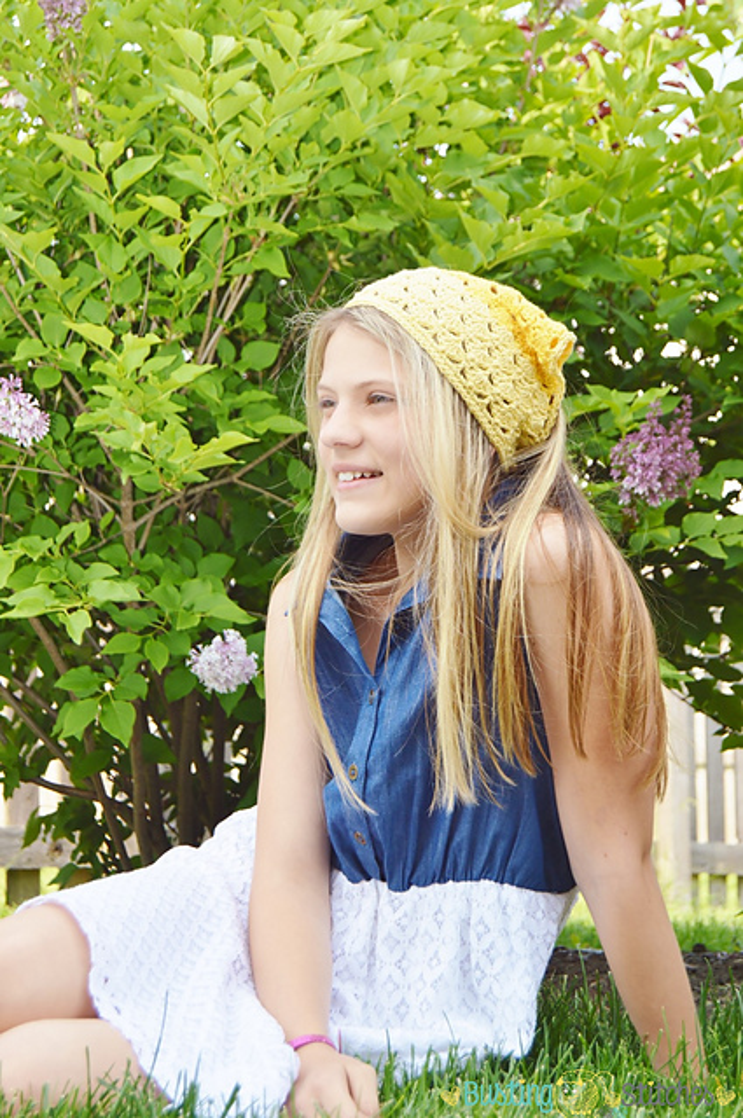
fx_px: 2328
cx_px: 372
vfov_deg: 27.0
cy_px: 559
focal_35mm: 75
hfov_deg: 18.1
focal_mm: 50
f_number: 5.6
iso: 100
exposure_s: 1/200
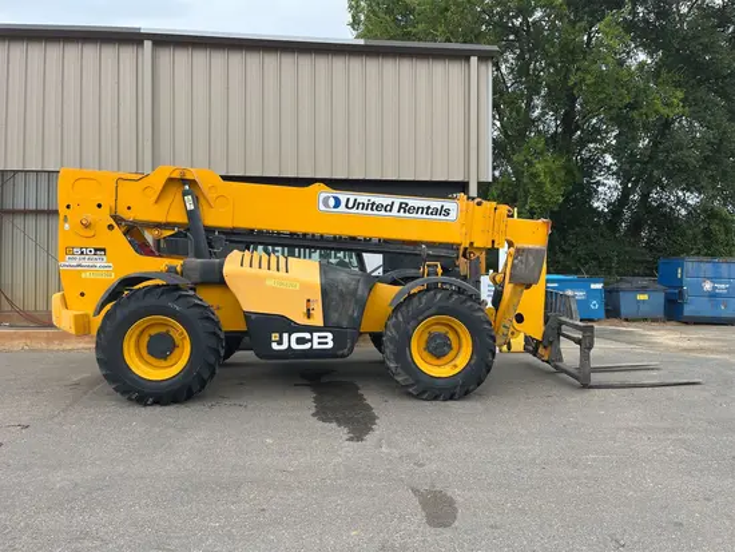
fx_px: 552
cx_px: 368
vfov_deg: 53.1
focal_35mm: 26
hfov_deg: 67.3
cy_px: 276
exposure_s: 1/913
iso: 50
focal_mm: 5.1
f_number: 1.6
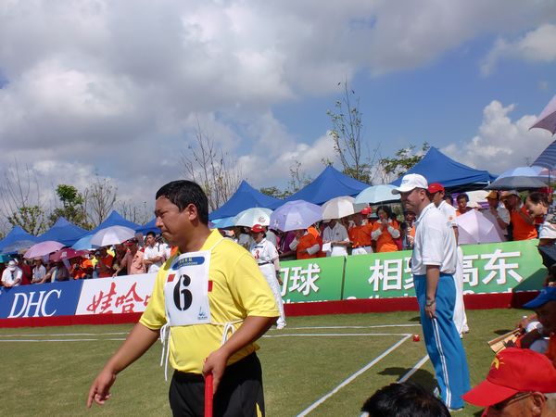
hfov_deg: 52.6
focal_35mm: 35
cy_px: 208
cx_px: 278
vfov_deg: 40.7
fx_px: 562
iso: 64
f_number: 5.6
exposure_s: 1/640
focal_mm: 6.3
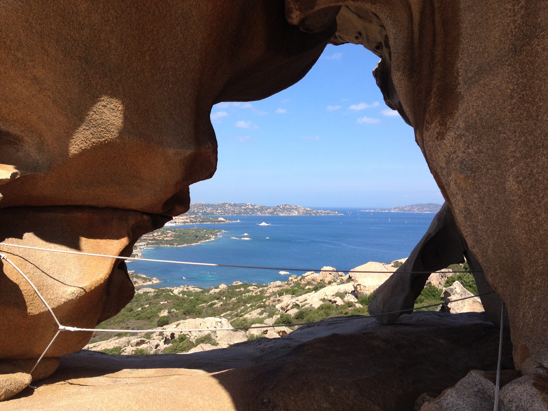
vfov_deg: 40.7
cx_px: 274
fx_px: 554
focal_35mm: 35
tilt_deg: -3.2
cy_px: 206
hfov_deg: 52.6
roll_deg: -0.4
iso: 50
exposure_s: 1/1346
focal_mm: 4.28
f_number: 2.4
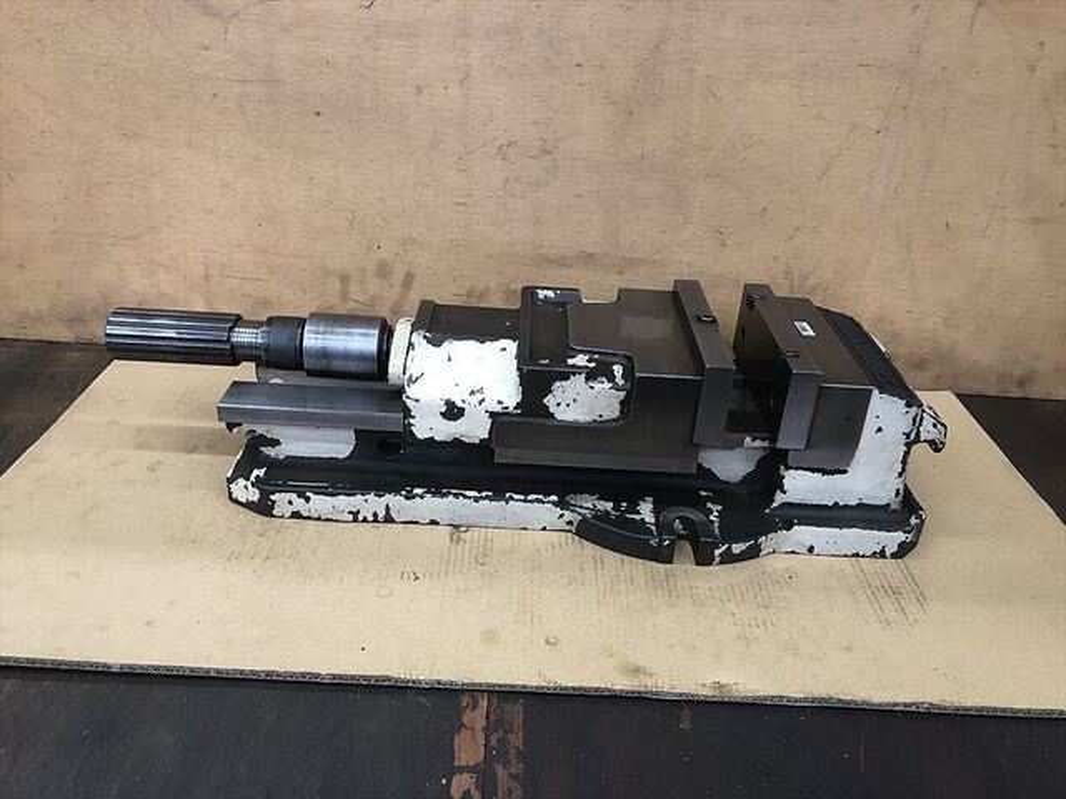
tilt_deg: -30.1
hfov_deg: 63.4
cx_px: 533
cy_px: 400
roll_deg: -2.9
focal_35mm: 28
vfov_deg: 49.7
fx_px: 862
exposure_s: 1/17
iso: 40
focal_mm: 3.99
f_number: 1.8
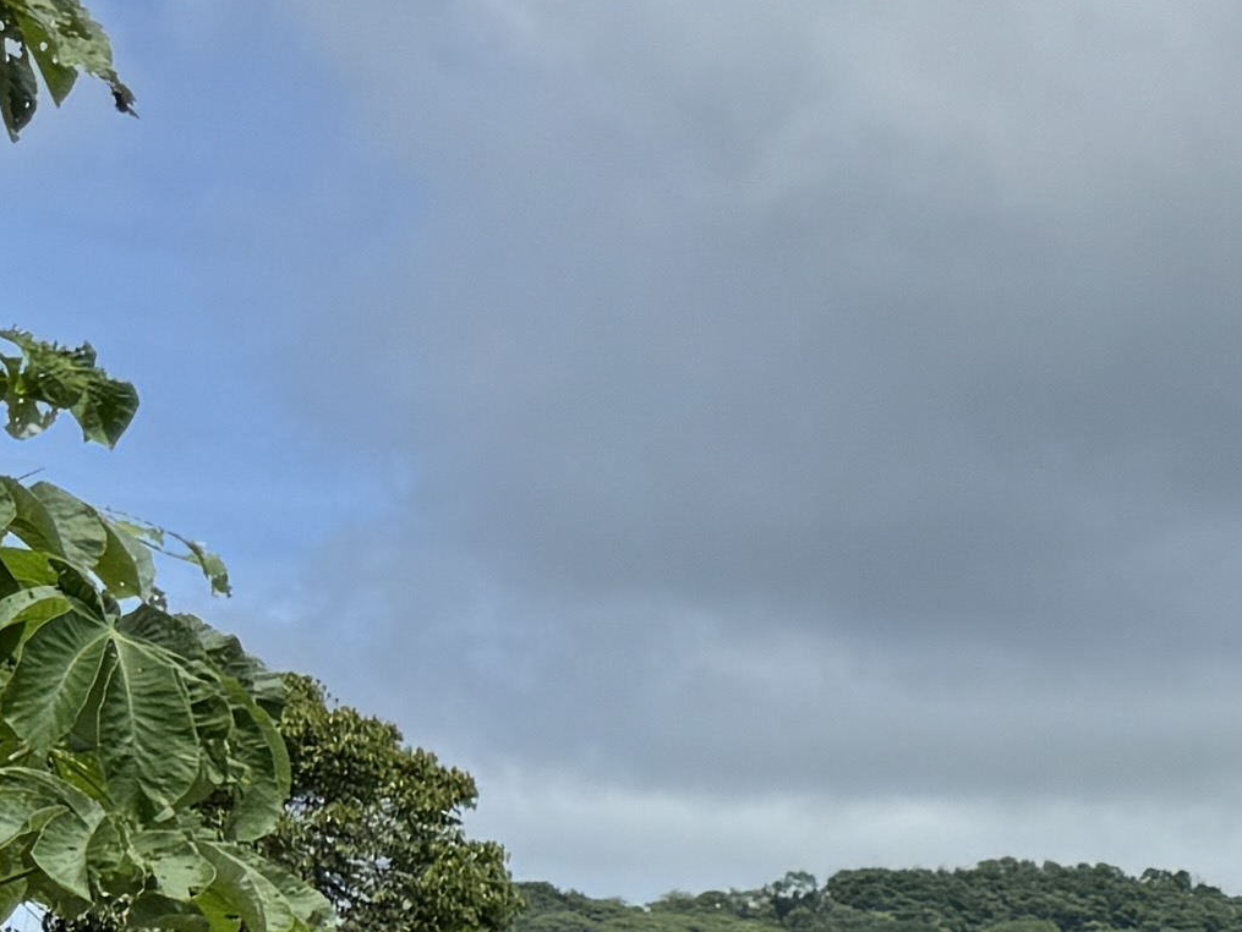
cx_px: 2827
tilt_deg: -2.6
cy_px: 1399
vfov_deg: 10.6
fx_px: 4845
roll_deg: +0.4
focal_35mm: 135
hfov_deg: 12.1
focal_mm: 6.76
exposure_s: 1/7092
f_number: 1.78
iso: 80
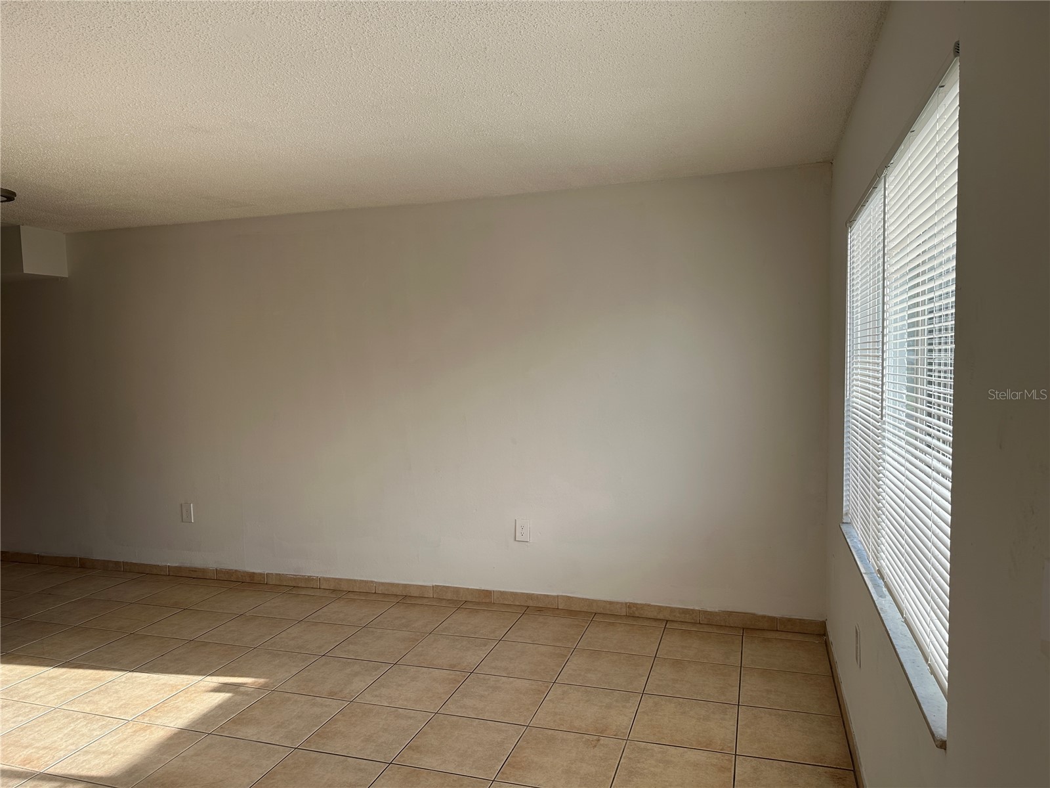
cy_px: 394
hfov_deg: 71.6
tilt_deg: -2.3
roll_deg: +0.1
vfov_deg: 56.8
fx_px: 728
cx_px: 525
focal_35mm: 24
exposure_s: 1/724
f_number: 1.78
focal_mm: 6.86
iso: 80
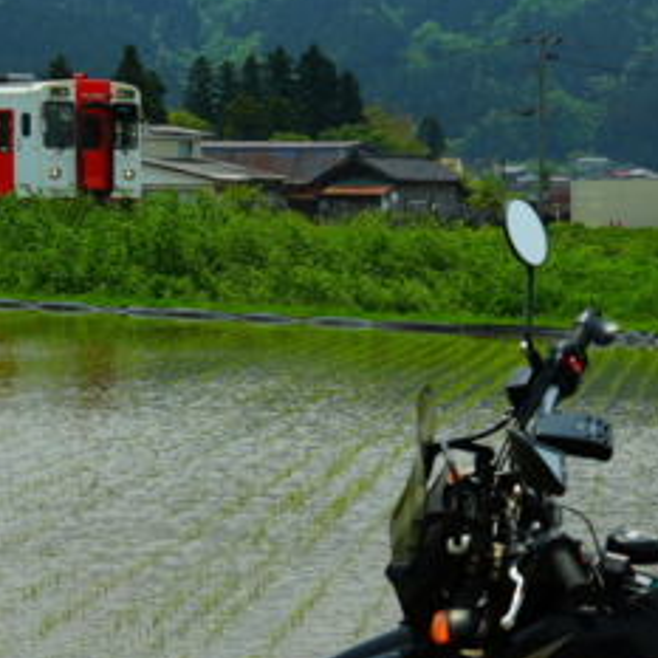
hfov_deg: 11.7
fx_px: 3204
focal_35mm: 149
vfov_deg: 11.7
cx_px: 539
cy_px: 549
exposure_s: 1/750
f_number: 6.7
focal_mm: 34
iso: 100
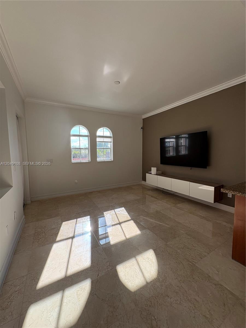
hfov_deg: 85.7
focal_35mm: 14
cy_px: 164
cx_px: 123
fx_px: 133
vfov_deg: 102.1
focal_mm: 2.22
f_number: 2.2
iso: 64
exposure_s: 1/238
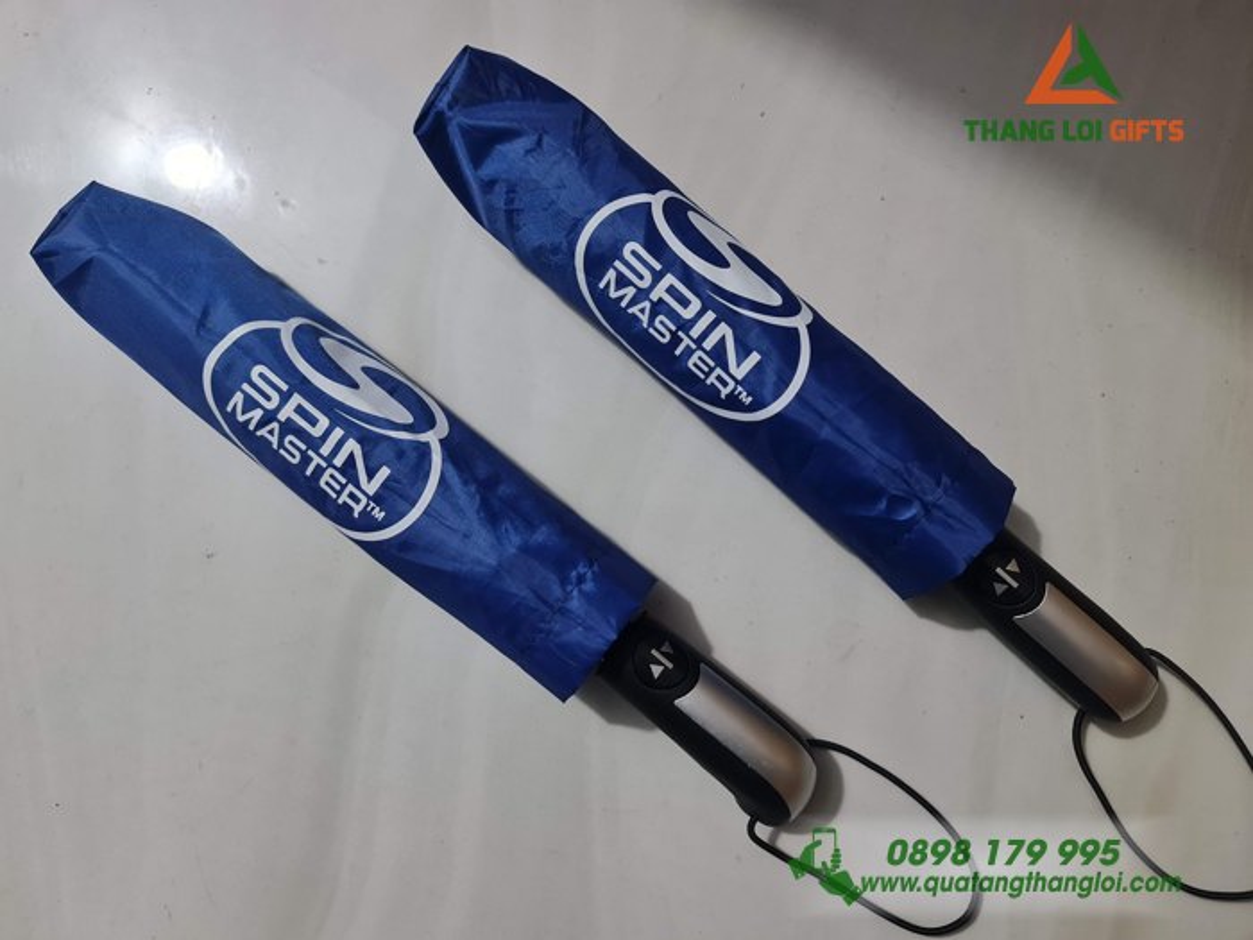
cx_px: 626
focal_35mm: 25
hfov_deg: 69.4
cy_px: 470
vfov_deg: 54.9
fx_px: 905
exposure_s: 1/50
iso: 400
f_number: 1.8
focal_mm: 7
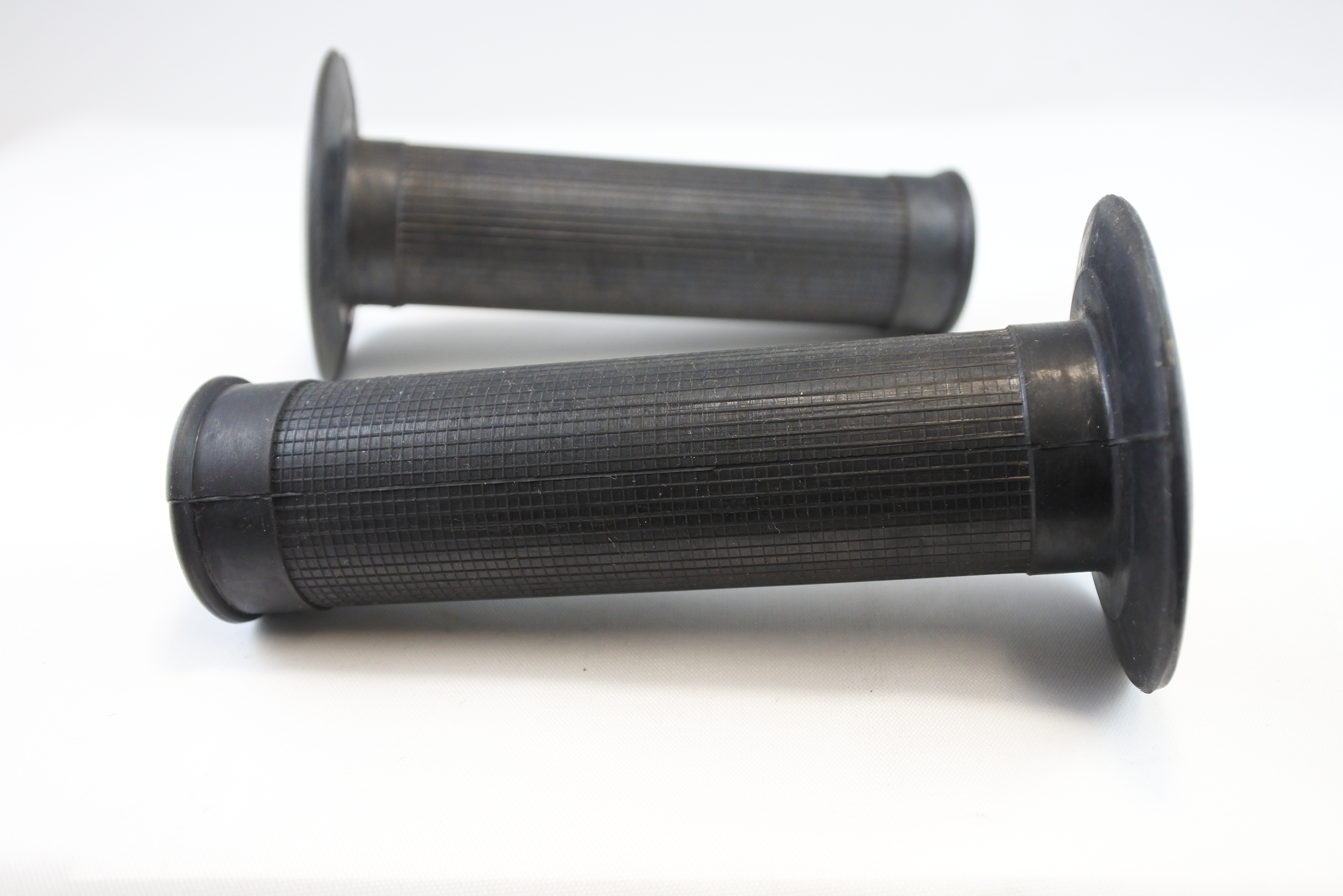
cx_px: 672
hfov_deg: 55.8
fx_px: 1268
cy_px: 448
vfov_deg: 38.9
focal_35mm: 34
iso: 720
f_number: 4
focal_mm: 12.8
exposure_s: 1/125
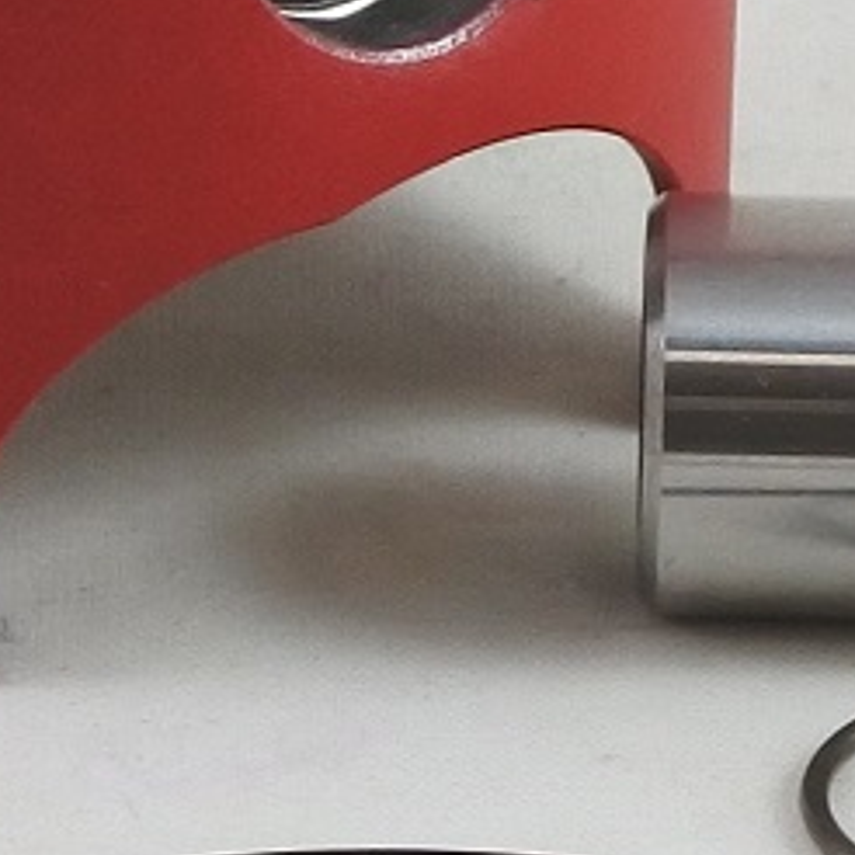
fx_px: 8020
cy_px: 294
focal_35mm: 287
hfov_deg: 6.1
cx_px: 28
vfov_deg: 6.1
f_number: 4.2
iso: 450
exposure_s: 1/125
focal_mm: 15.3
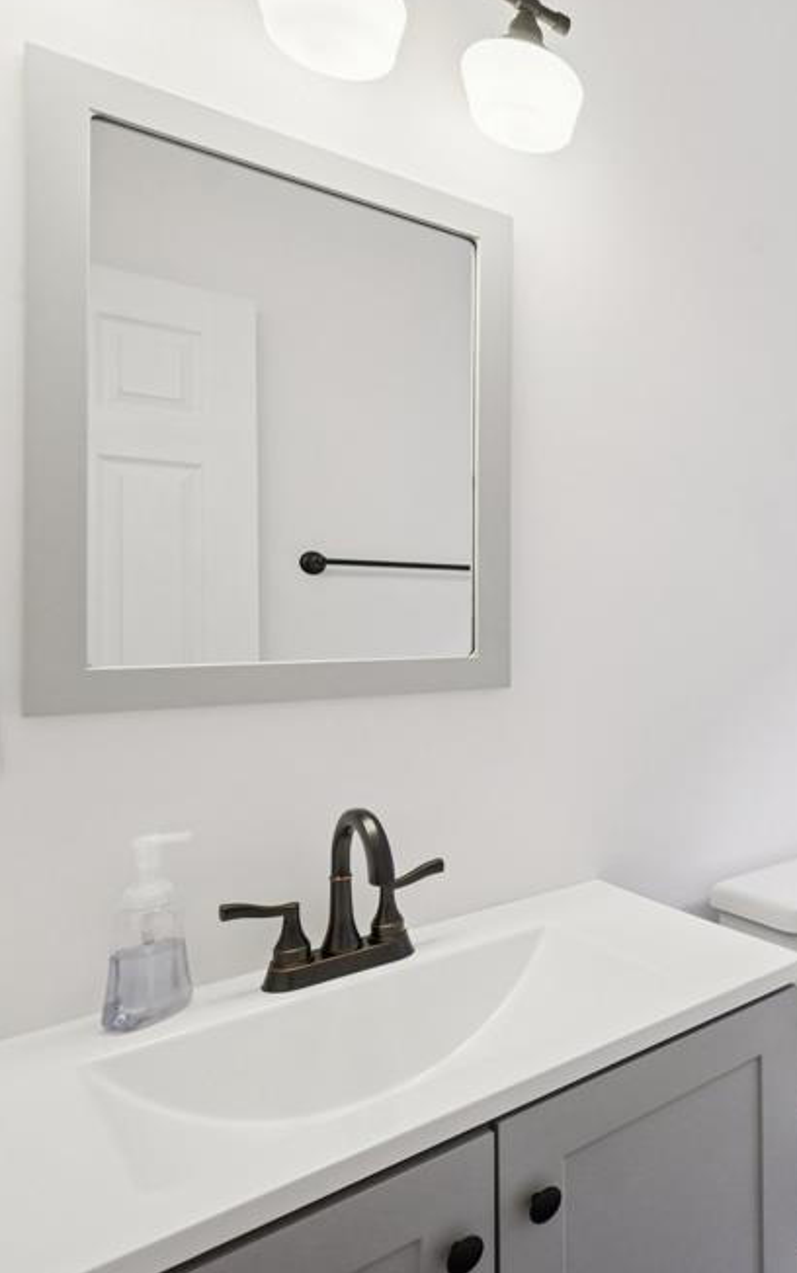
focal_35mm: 24
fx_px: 833
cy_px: 642
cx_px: 889
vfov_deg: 74.8
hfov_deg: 40.6
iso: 500
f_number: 8
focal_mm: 10
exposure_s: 1/30
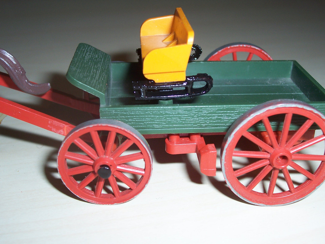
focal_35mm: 42
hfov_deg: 44.8
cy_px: 122
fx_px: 394
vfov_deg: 34.3
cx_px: 162
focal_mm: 7
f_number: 3
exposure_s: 1/60
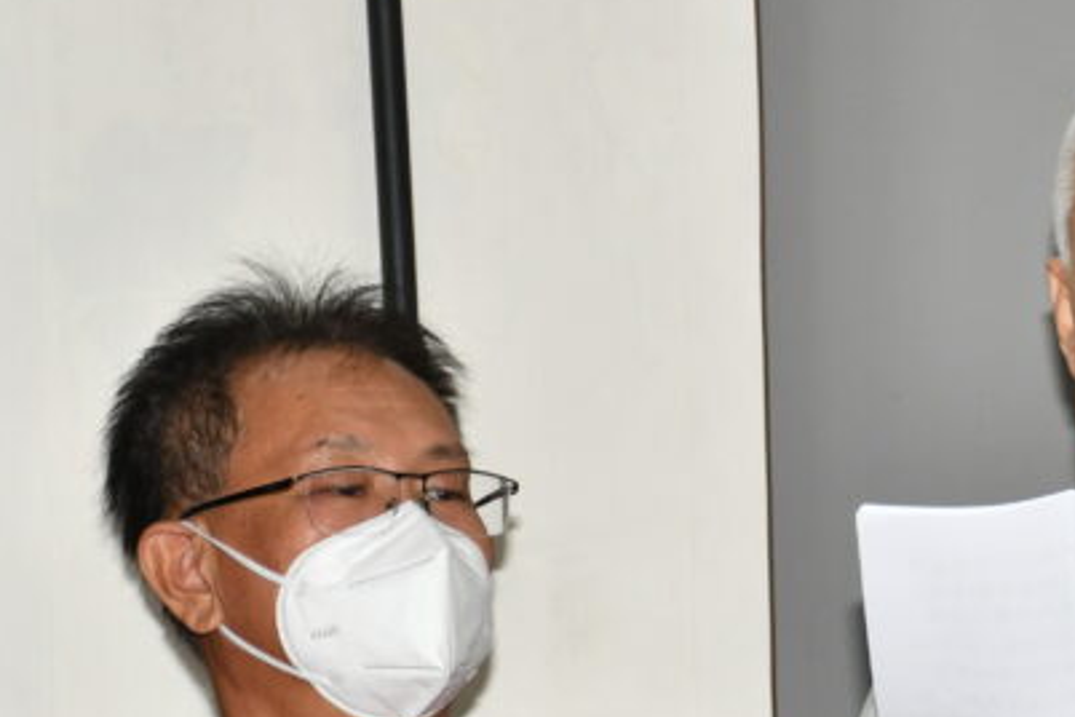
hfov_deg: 8.6
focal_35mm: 238
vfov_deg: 5.8
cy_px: 750
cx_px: 1195
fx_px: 7106
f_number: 5.6
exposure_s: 1/80
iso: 250
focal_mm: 62
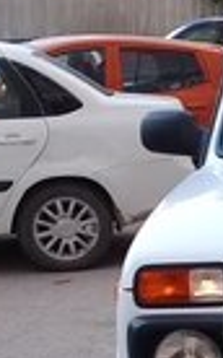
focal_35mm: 118
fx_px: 1150
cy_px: 311
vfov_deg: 17.5
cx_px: 407
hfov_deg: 10.4
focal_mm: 3.3
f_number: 2.2
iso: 50
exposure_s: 1/185
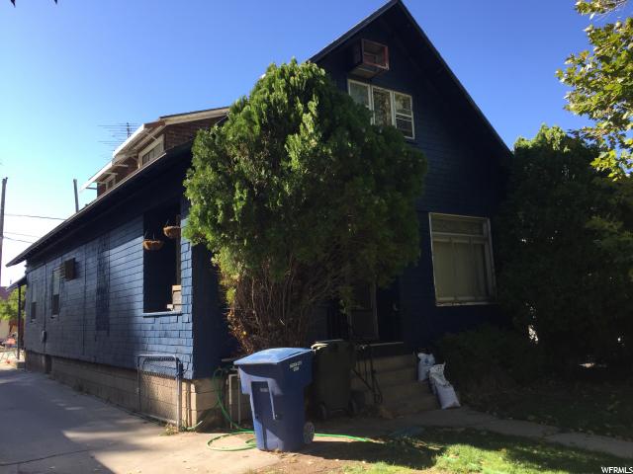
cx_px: 316
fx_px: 530
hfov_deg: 61.7
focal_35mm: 29
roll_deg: +2.1
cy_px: 237
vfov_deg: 48.2
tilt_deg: +6.8
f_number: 2.2
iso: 32
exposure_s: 1/648
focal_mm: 4.15
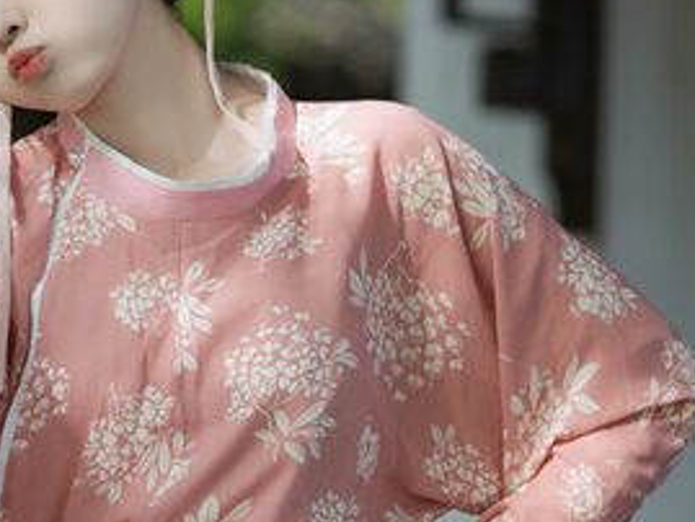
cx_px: 493
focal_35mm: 319
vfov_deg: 4.7
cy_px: 295
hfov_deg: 6.2
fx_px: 6408
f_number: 1.8
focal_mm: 85
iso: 160
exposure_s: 1/1250
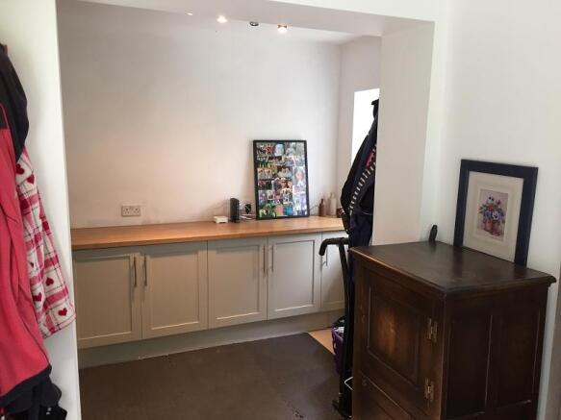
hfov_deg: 61.7
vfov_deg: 48.2
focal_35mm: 29
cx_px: 280
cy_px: 210
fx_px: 470
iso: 100
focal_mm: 4.15
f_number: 2.2
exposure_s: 1/33
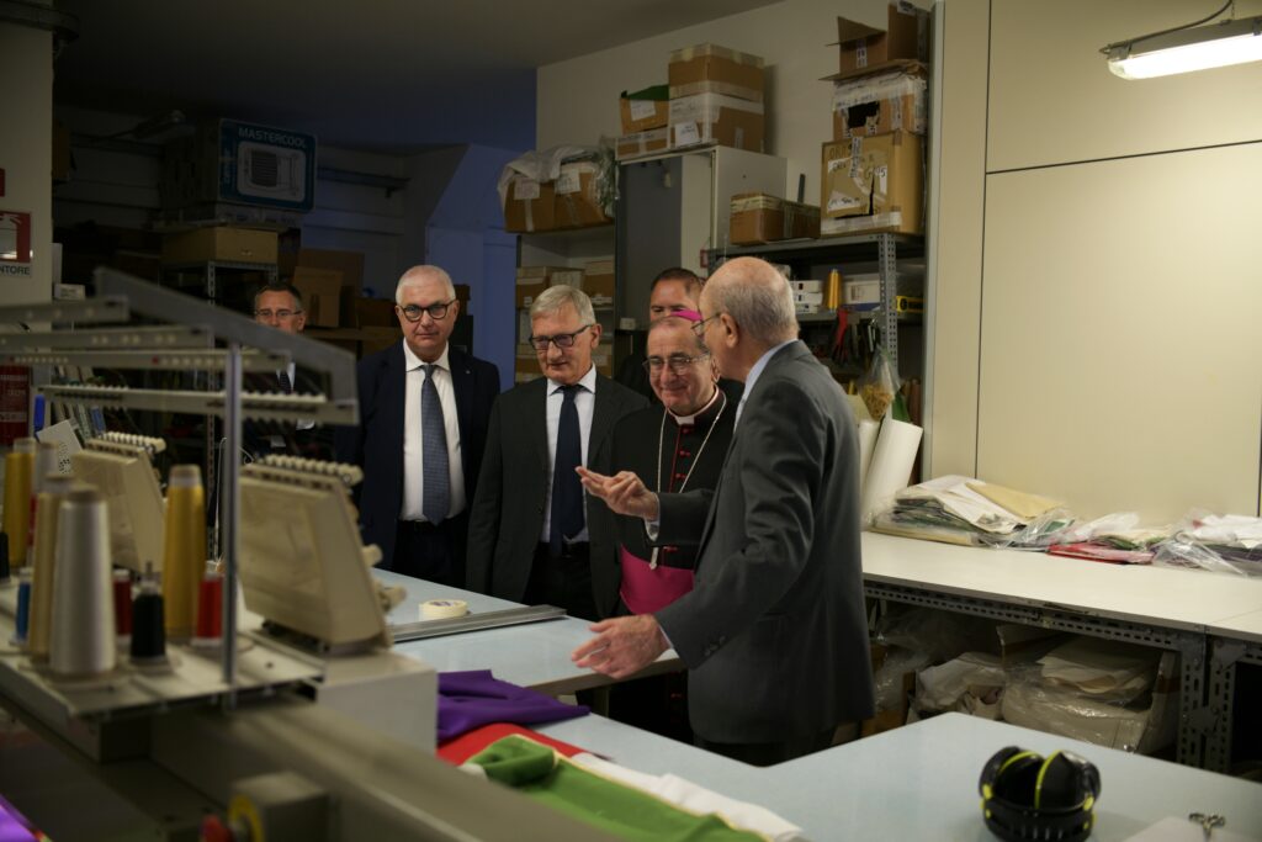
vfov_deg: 37.9
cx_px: 631
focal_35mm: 35
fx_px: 1227
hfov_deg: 54.4
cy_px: 421
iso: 200
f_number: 4
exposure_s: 1/50
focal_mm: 35
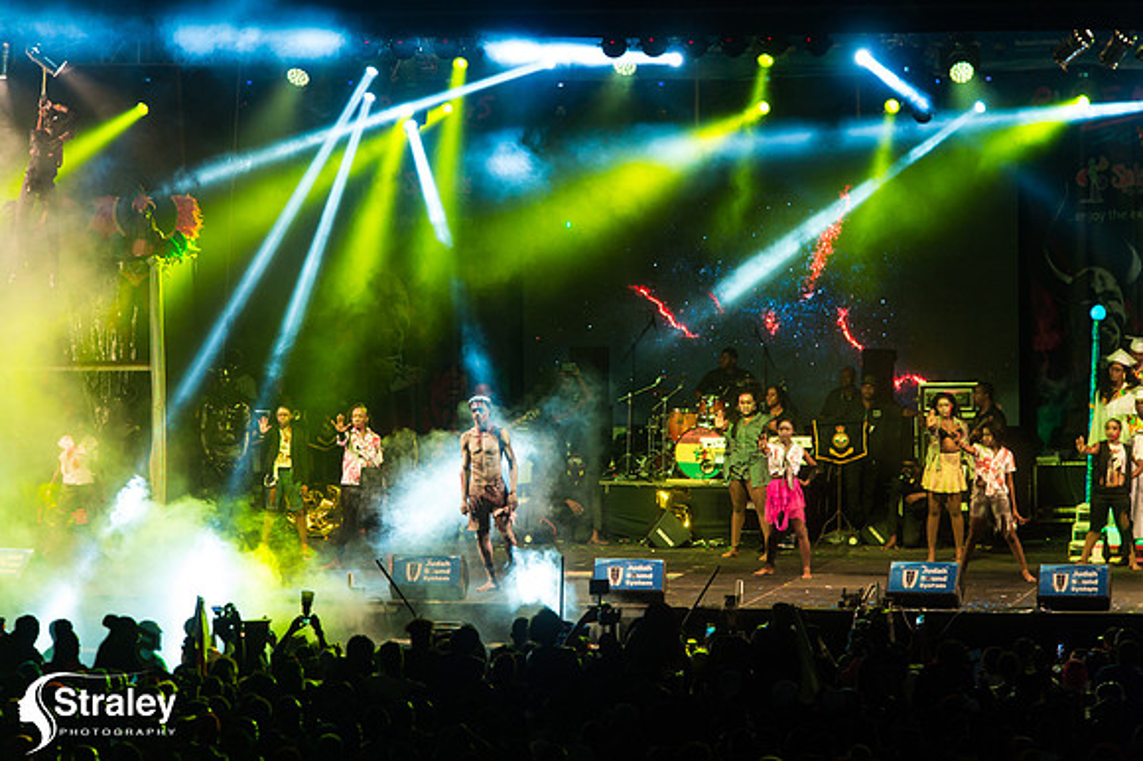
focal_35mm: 175
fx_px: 5553
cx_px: 572
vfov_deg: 7.8
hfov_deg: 11.8
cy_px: 380
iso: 2500
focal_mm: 175
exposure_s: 1/160
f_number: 5.6
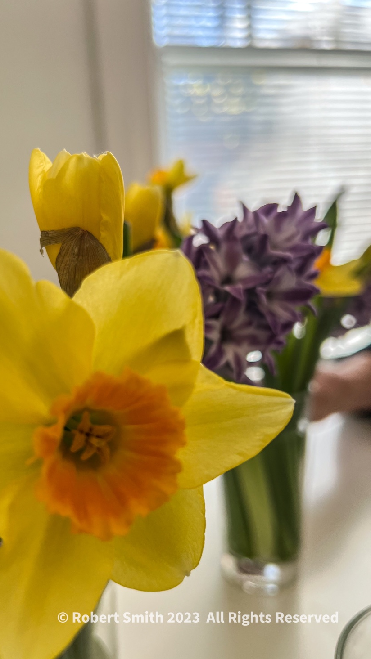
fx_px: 507
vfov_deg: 66.1
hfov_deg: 39.9
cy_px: 333
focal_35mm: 29
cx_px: 141
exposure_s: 1/150
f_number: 1.5
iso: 64
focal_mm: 5.7
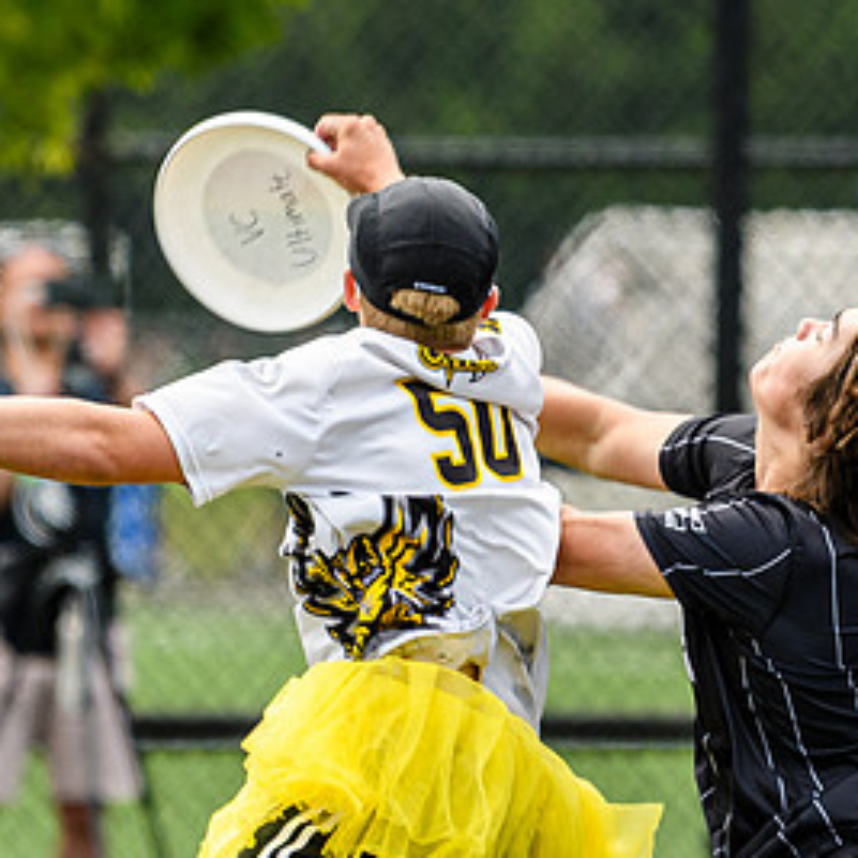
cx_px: 589
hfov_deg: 1.8
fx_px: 26837
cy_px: 172
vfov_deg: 1.8
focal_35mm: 957
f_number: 3.2
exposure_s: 1/1250
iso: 110
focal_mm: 200
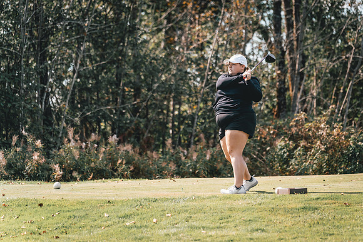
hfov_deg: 11.1
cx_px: 213
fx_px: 1864
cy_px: 100
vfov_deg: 7.4
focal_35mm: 185
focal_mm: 150
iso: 400
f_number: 2.8
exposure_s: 1/3200
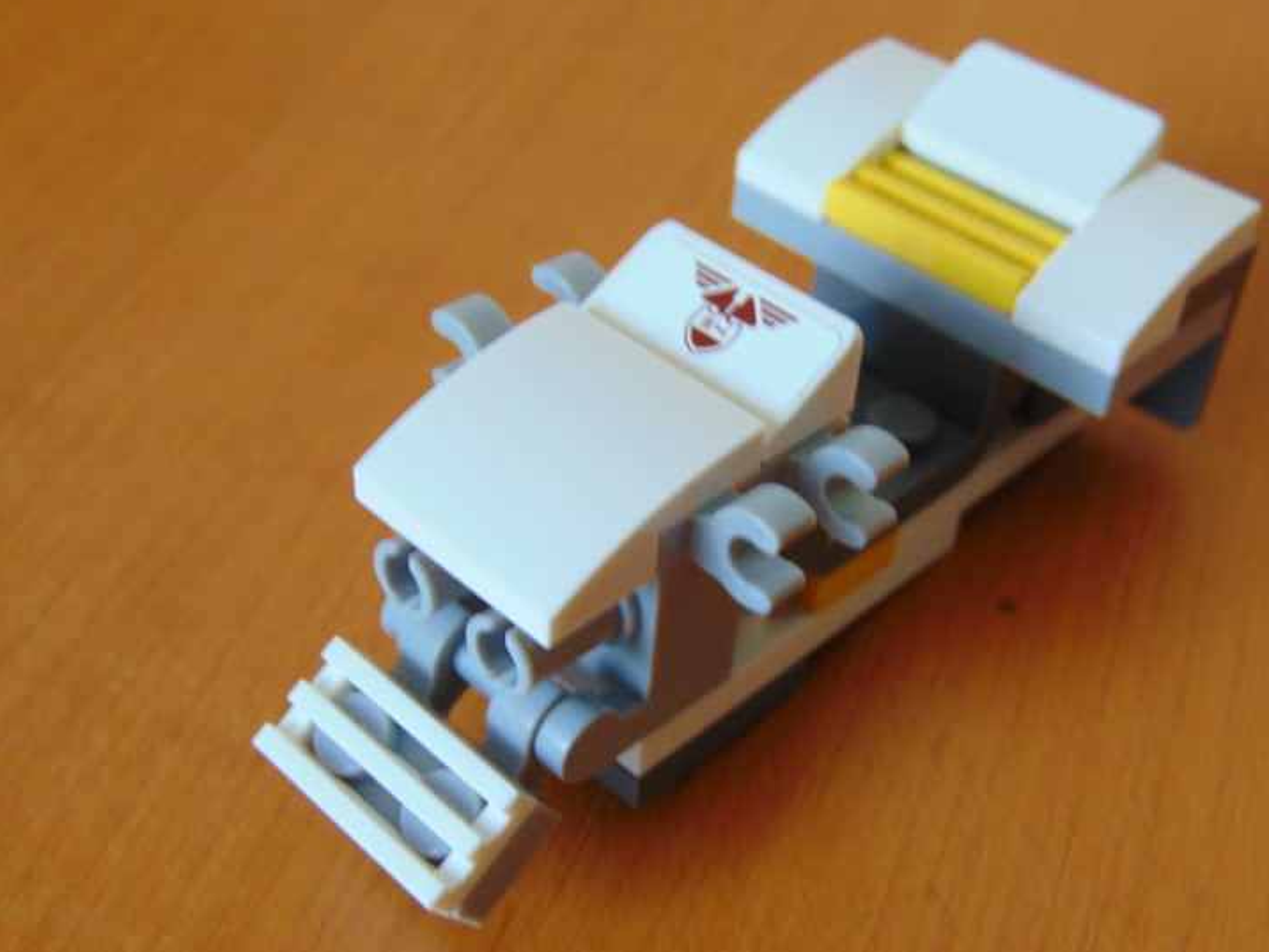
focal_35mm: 44
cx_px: 707
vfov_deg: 32.9
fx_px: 1613
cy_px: 485
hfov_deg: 42.9
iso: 80
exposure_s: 1/30
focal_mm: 6.3
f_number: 3.2
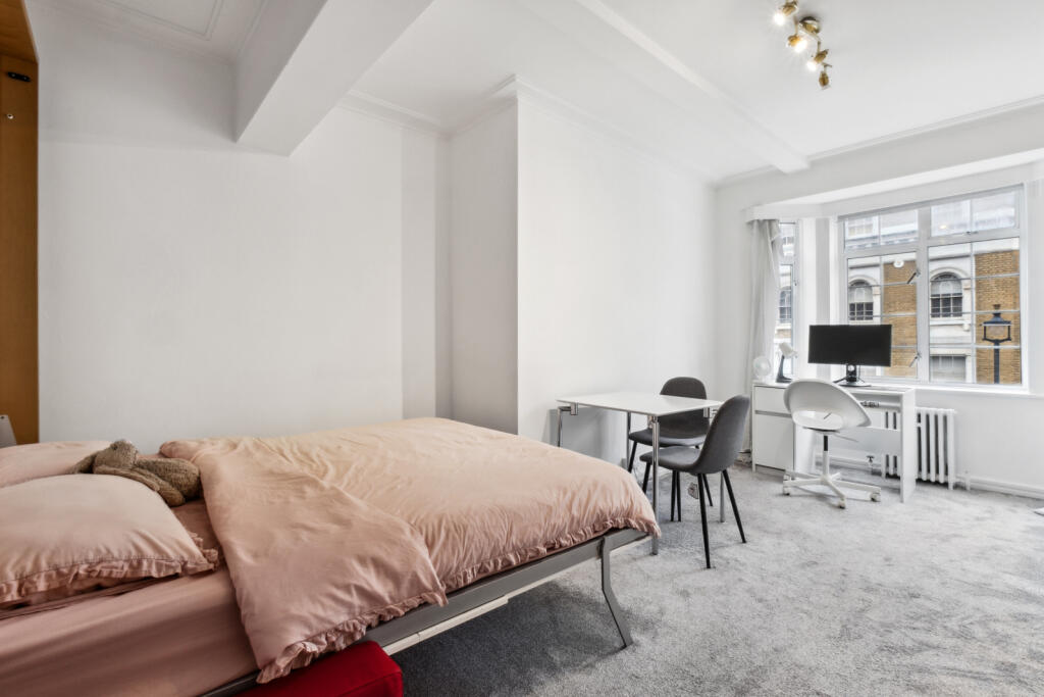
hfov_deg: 100.4
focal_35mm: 15
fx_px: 435
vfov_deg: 77.3
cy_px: 348
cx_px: 522
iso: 400
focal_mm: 10
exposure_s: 1/9
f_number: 11
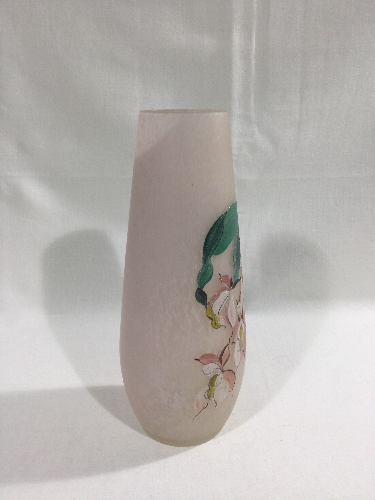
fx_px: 448
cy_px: 250
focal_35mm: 31
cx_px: 188
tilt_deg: -15.5
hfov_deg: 45.4
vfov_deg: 58.4
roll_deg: -0.4
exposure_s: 1/50
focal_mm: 3.3
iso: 32
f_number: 2.4
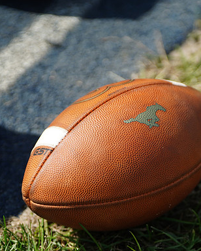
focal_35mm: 249
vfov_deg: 7.8
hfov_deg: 6.2
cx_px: 170
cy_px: 126
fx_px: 1852
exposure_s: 1/4000
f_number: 2.8
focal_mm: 176
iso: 400
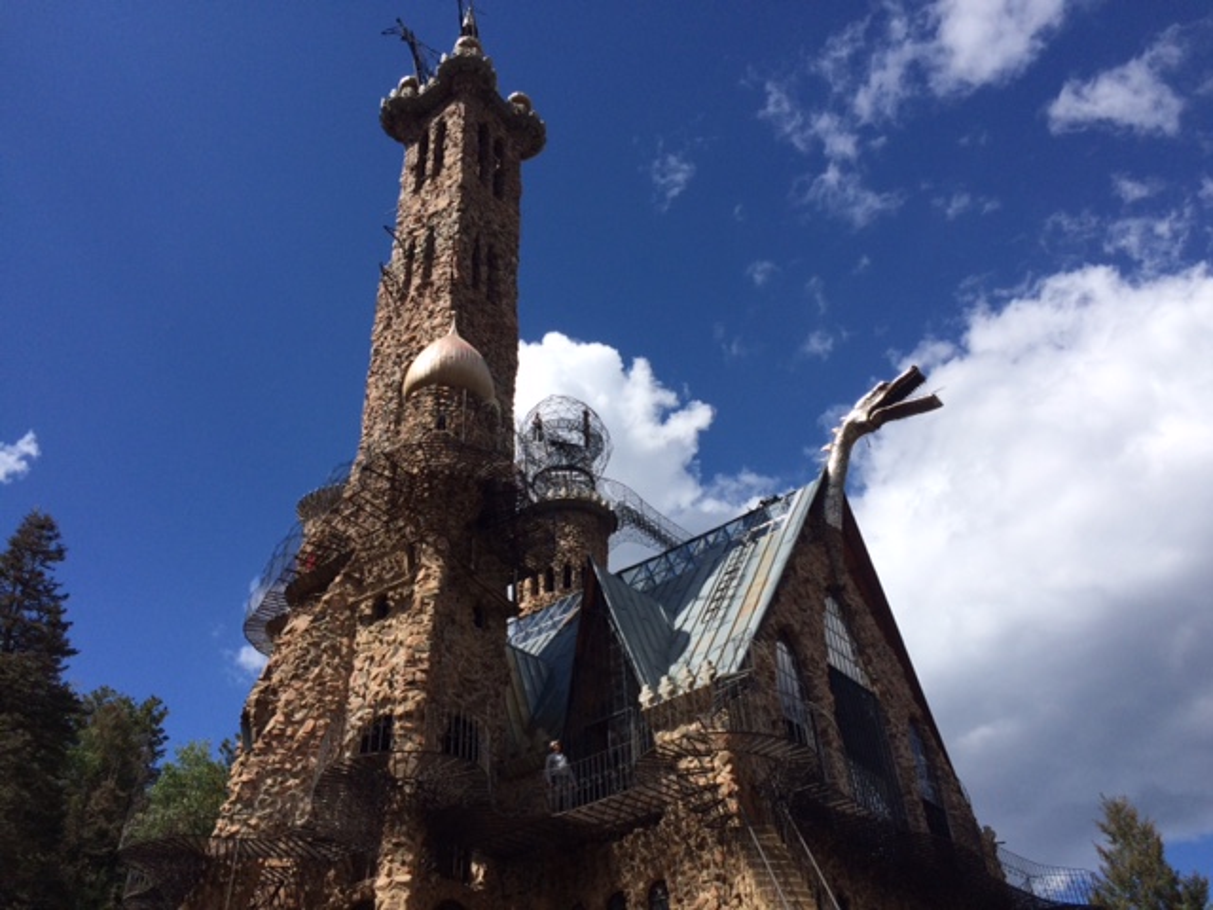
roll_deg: +3.6
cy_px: 455
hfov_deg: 61.7
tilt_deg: +39.5
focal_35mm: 29
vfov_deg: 48.2
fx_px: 1016
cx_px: 606
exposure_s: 1/3165
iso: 32
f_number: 2.2
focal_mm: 4.15
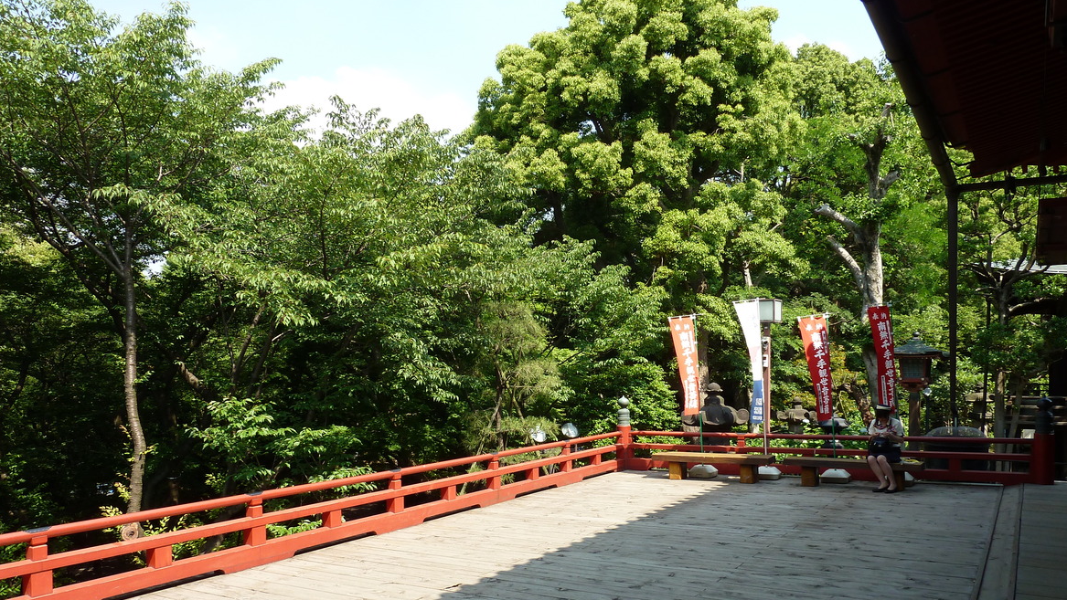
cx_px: 536
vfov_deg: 41.2
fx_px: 792
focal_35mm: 28
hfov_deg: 67.9
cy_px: 375
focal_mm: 4.1
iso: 80
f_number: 4
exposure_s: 1/200
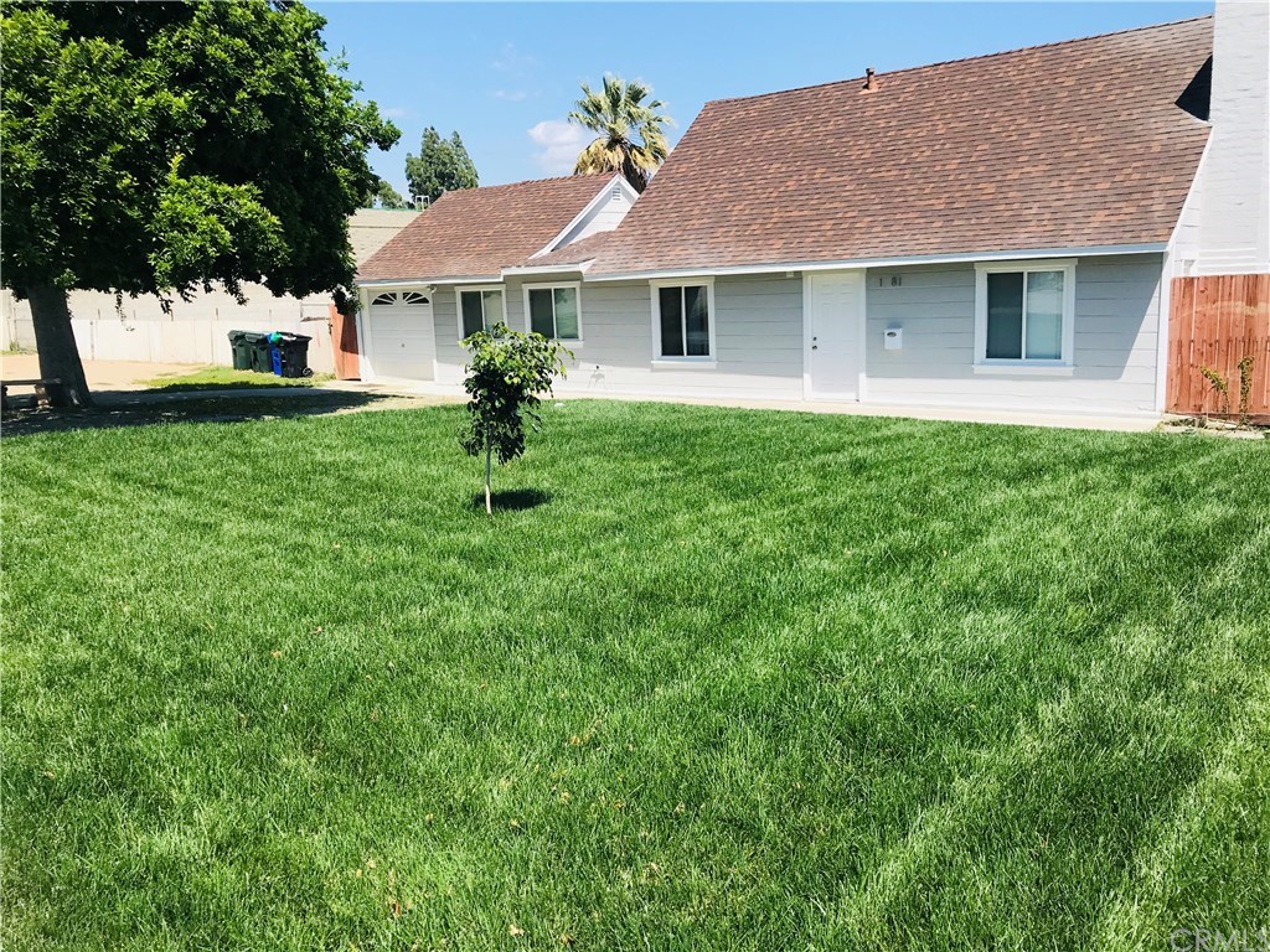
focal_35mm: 28
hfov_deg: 63.4
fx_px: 1027
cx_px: 635
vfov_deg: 49.7
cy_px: 476
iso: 20
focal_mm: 3.99
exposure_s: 1/1916
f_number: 1.8
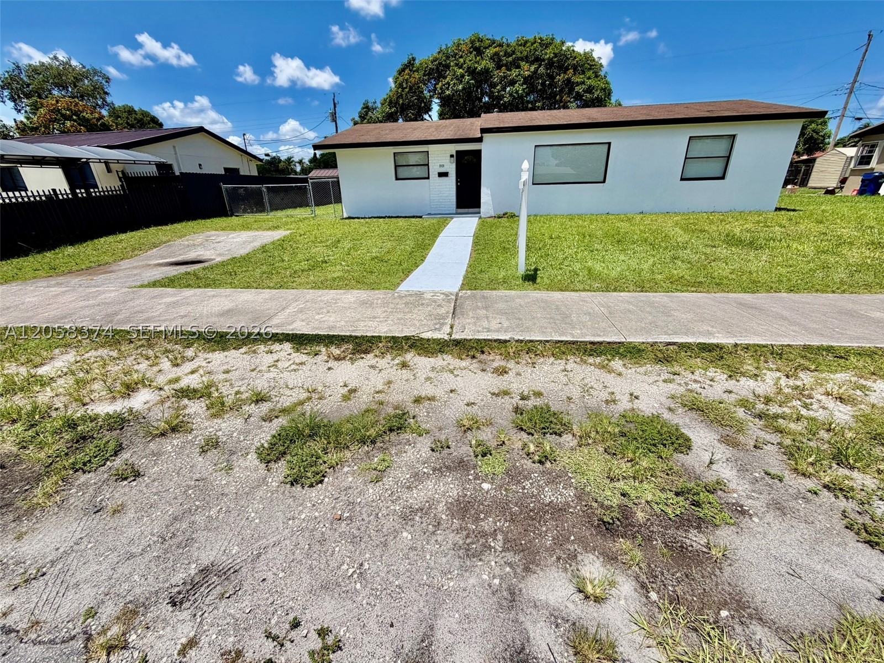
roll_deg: +2.2
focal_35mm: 14
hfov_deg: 102.1
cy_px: 332
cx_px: 442
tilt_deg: -22.6
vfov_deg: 85.7
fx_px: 358
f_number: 2.2
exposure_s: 1/1189
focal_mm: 2.22
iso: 20
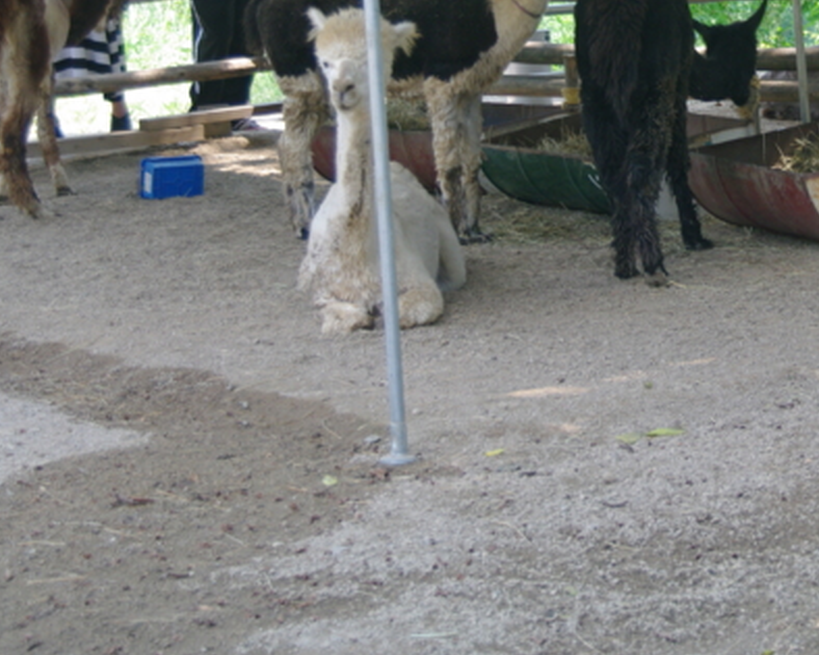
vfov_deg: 12.6
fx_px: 2956
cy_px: 127
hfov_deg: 15.6
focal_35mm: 122
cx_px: 723
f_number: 4.5
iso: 400
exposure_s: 1/60
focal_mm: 42.5
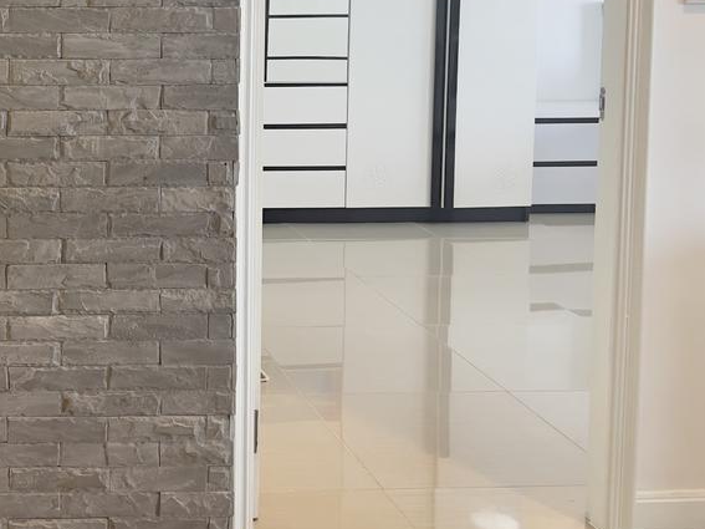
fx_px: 1161
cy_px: 51
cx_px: -25
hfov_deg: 30.9
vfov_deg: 24.9
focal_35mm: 57
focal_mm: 5.7
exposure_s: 1/50
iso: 200
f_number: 1.5
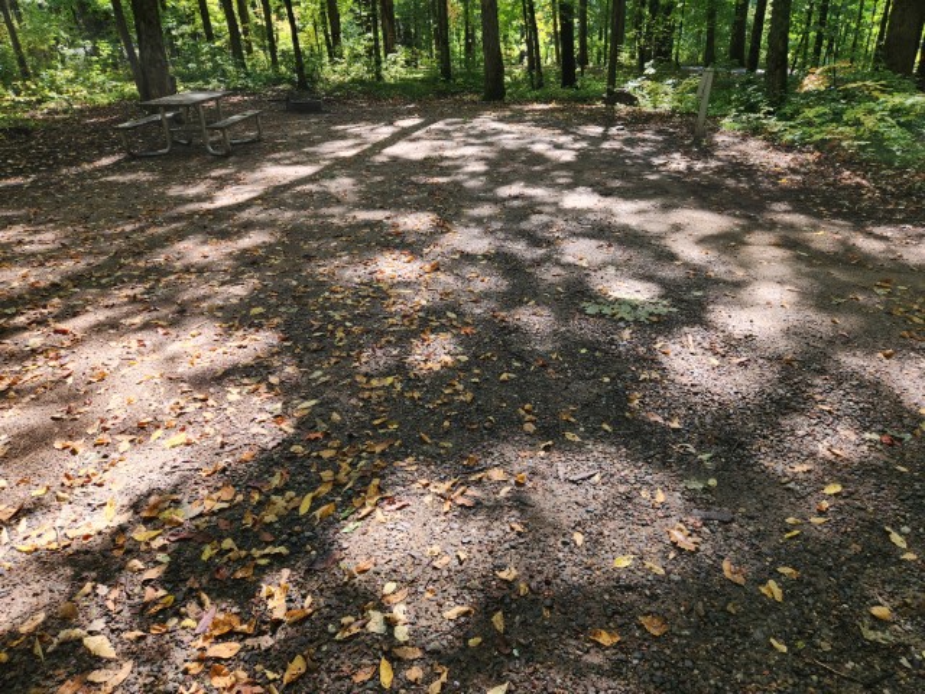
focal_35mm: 23
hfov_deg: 73.9
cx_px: 462
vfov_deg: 58.9
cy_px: 347
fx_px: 615
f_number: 1.8
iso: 40
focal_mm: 5.4
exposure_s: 1/180
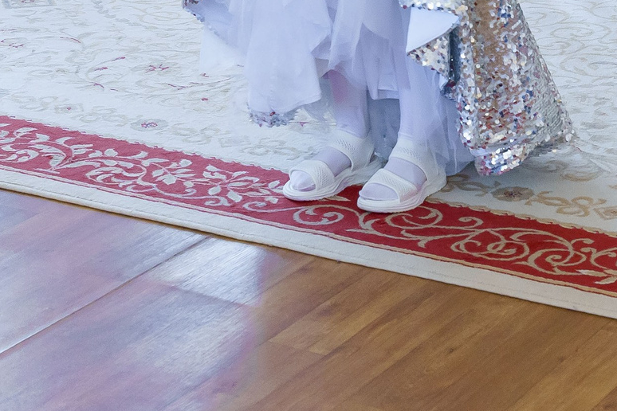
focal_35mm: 119
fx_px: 2039
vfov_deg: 11.2
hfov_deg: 16.9
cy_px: -166
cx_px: 576
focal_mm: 35
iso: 2500
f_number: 5
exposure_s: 1/160
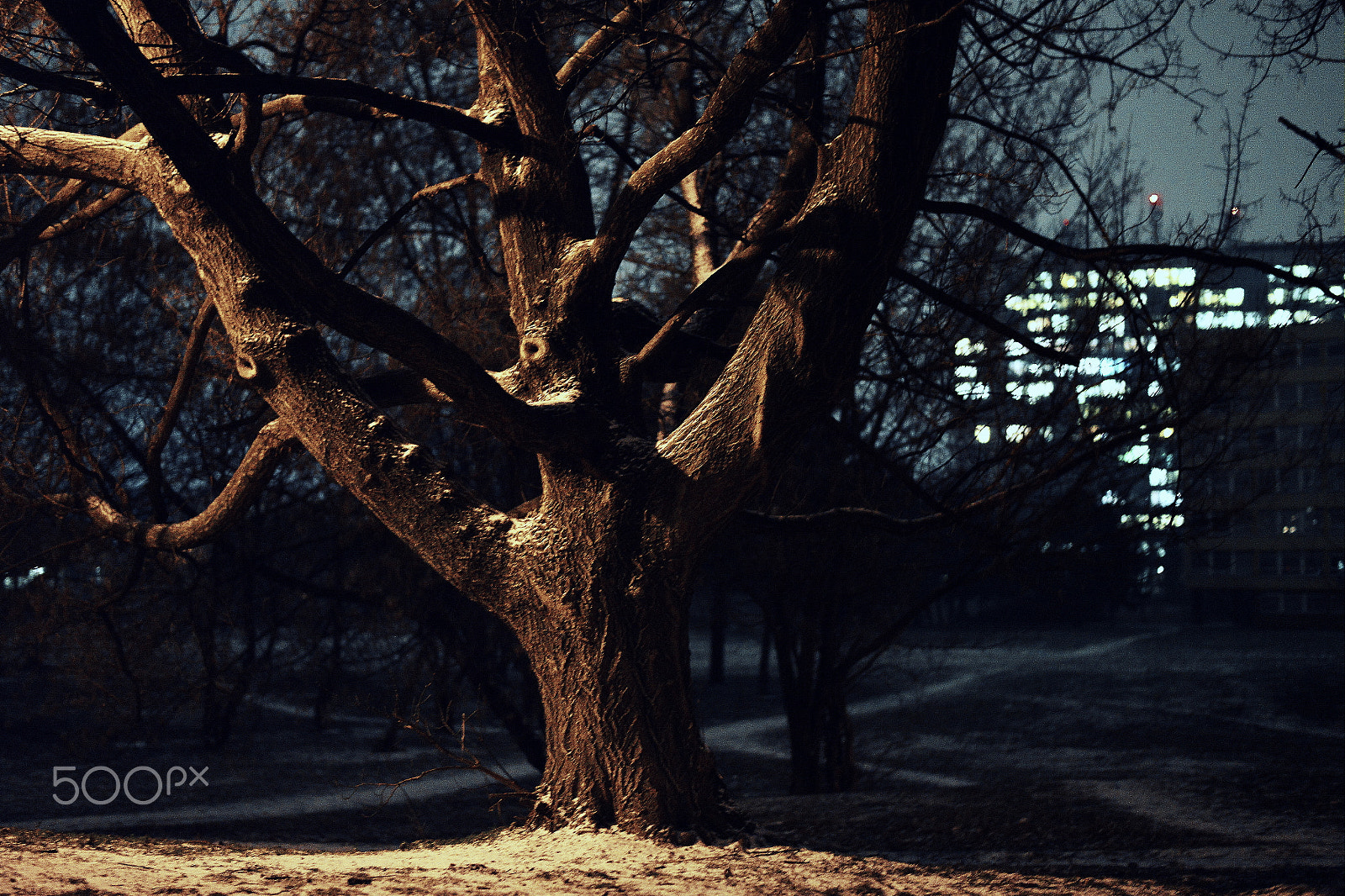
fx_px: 1868
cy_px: 448
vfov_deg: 27.0
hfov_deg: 39.6
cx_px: 672
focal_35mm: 50
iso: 4000
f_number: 1.8
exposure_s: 1/30
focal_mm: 50
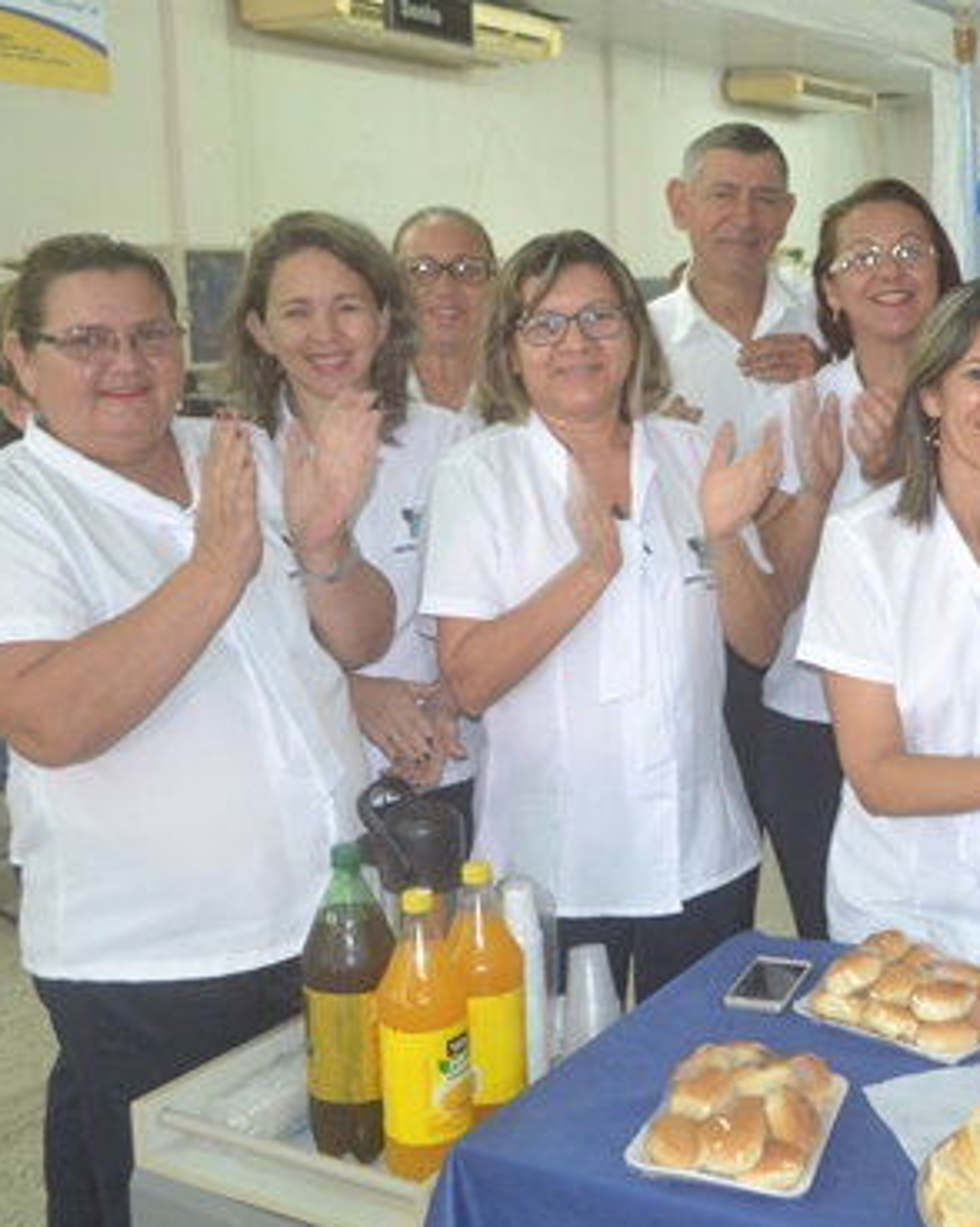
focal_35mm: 49
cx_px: 787
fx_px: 1778
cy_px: 592
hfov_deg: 30.1
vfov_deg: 38.1
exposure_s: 1/60
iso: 2000
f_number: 3.8
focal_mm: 20
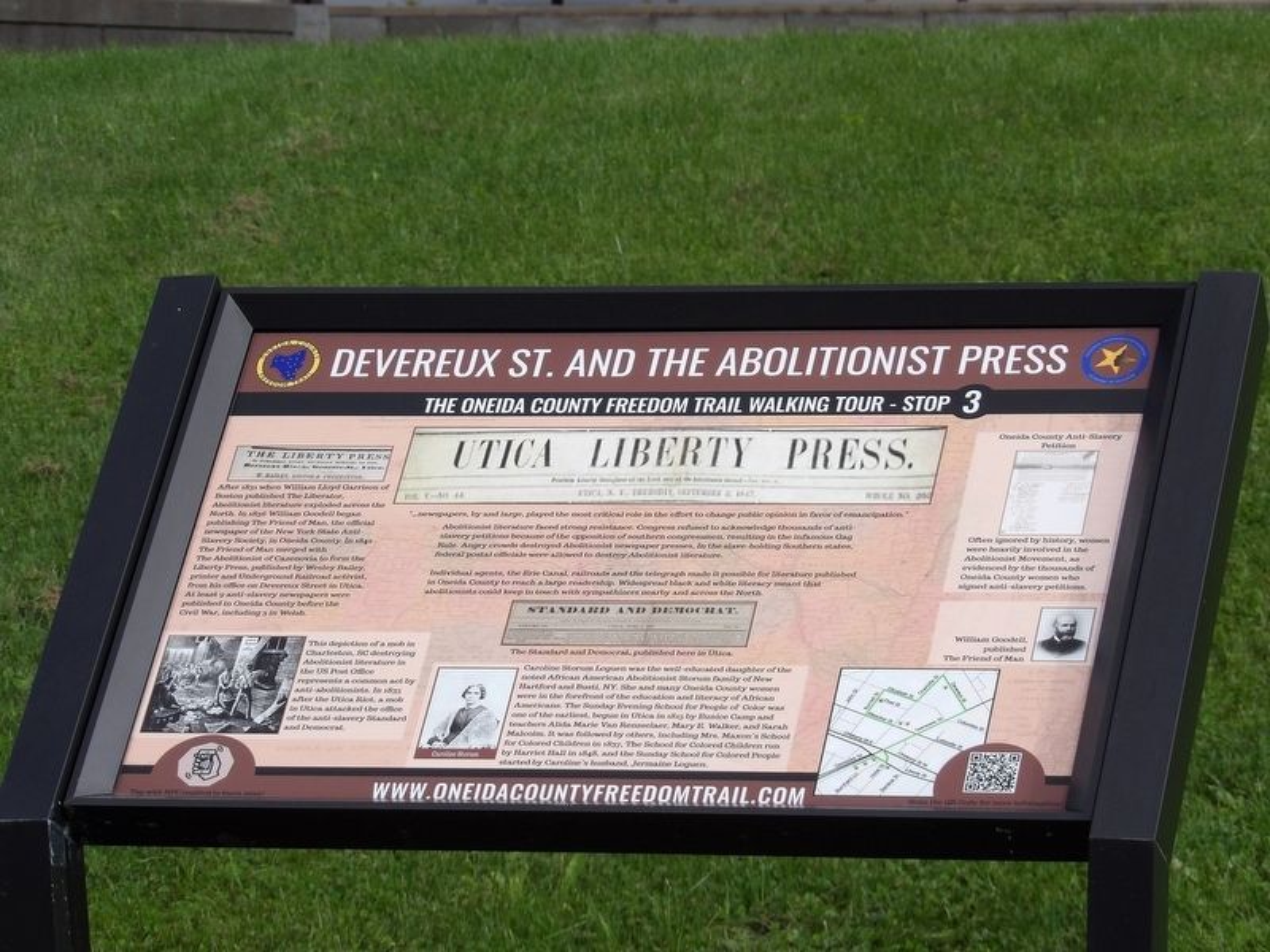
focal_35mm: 198
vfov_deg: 7.5
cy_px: 476
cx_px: 635
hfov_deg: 10.0
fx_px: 7264
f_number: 4.5
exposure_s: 1/293
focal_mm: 35.6
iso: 100
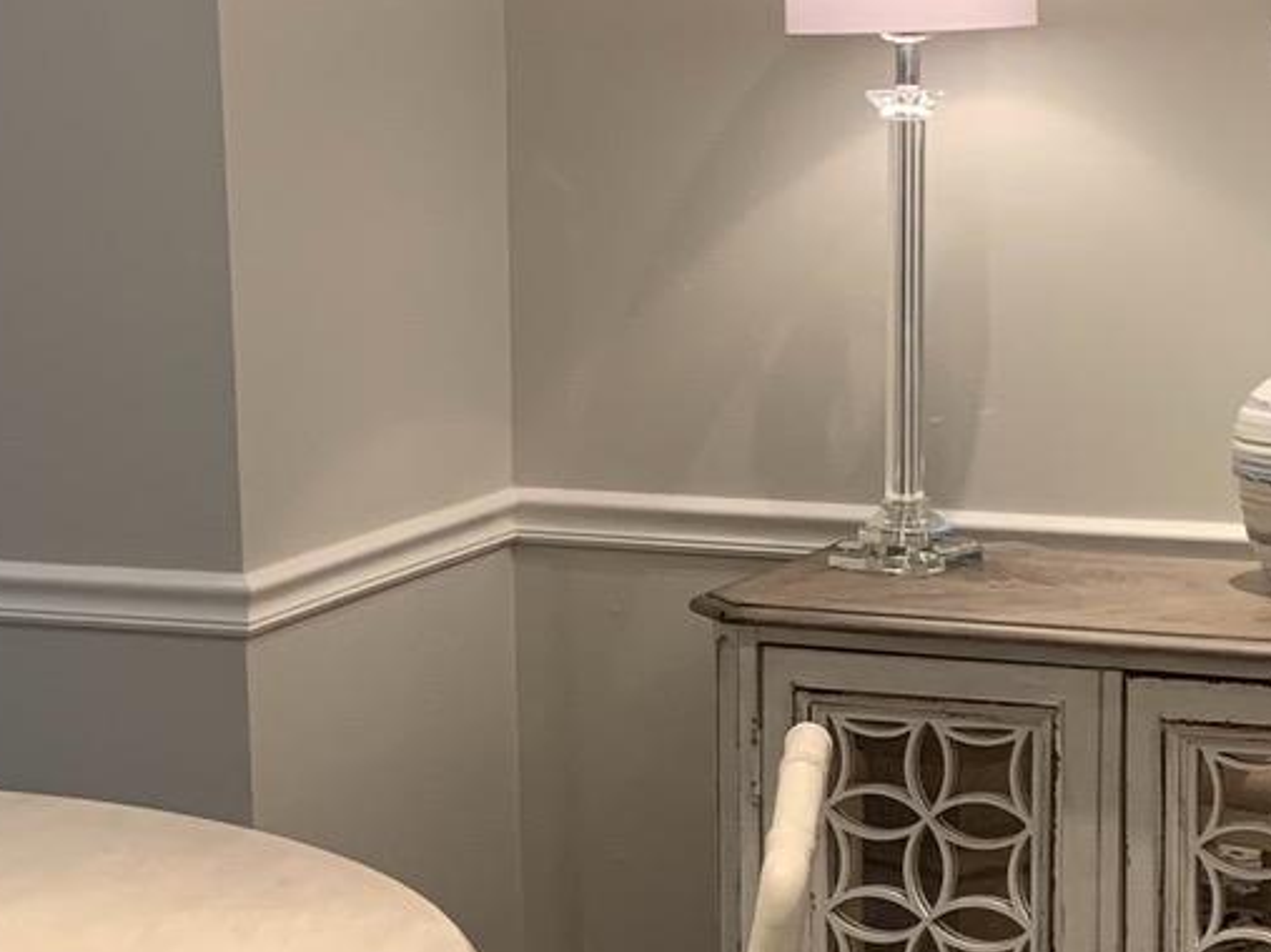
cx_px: 444
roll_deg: +1.3
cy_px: 711
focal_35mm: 105
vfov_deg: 14.0
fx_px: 3854
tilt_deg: -11.9
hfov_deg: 18.7
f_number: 1.8
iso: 250
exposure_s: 1/60
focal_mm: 4.25
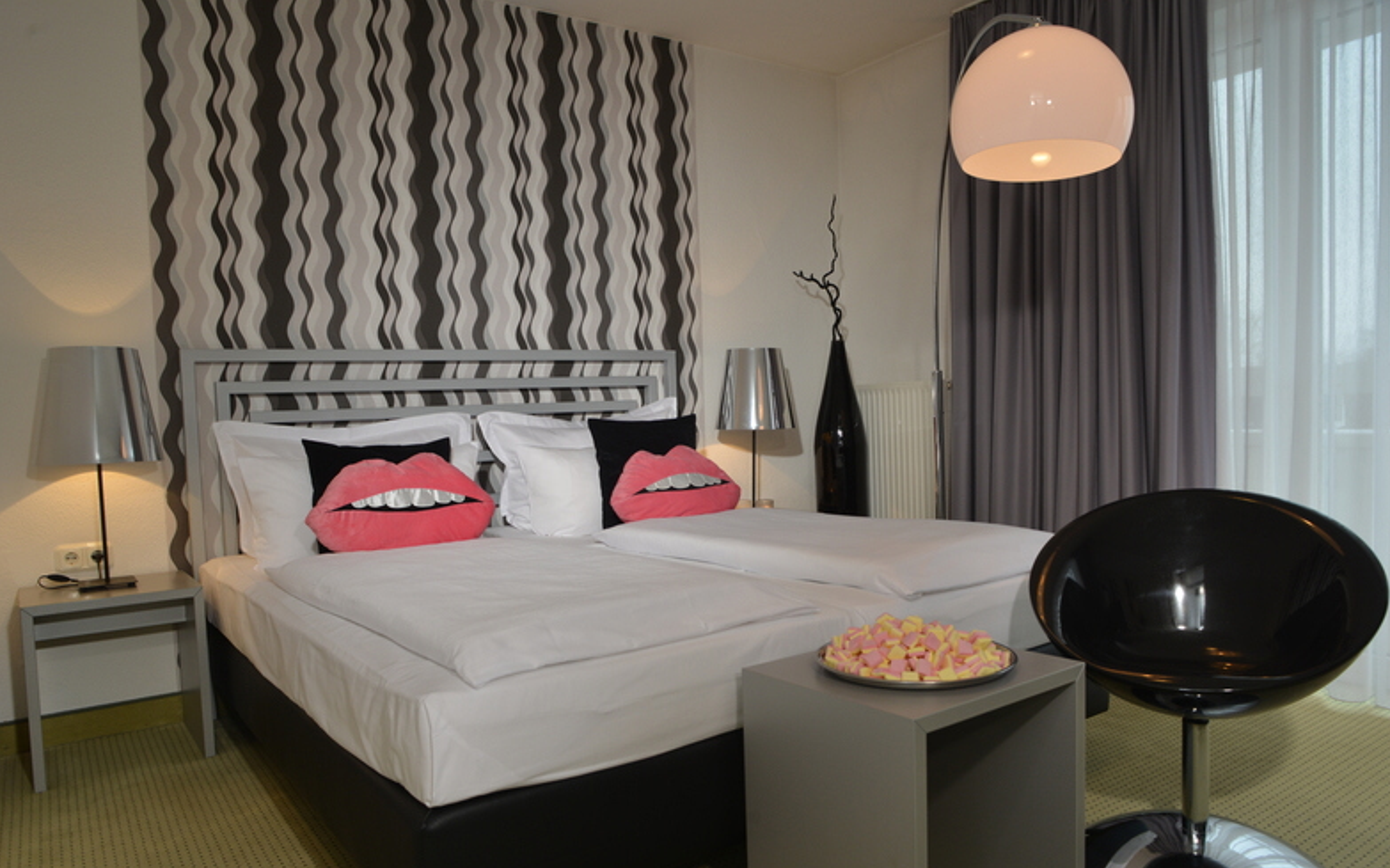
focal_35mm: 25
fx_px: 947
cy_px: 470
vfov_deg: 49.2
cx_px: 696
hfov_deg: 72.6
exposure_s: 1/25
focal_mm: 24
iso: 250
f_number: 6.3
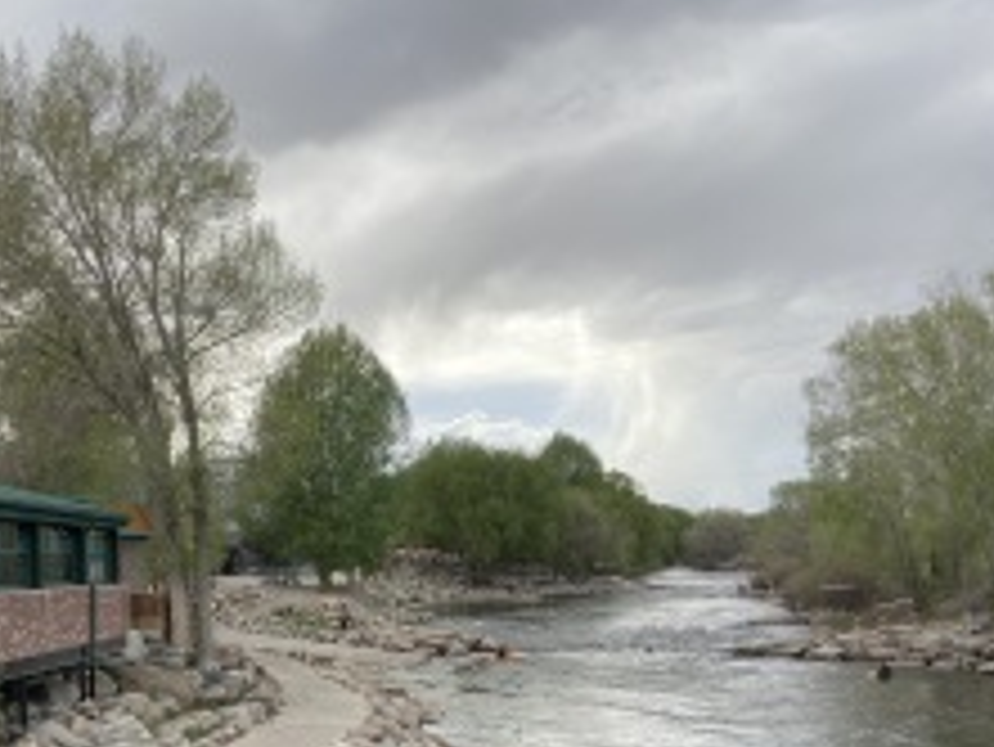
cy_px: 598
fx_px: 1235
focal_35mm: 43
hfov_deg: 41.8
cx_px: 193
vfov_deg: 32.7
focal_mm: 4.25
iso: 32
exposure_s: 1/733
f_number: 1.8
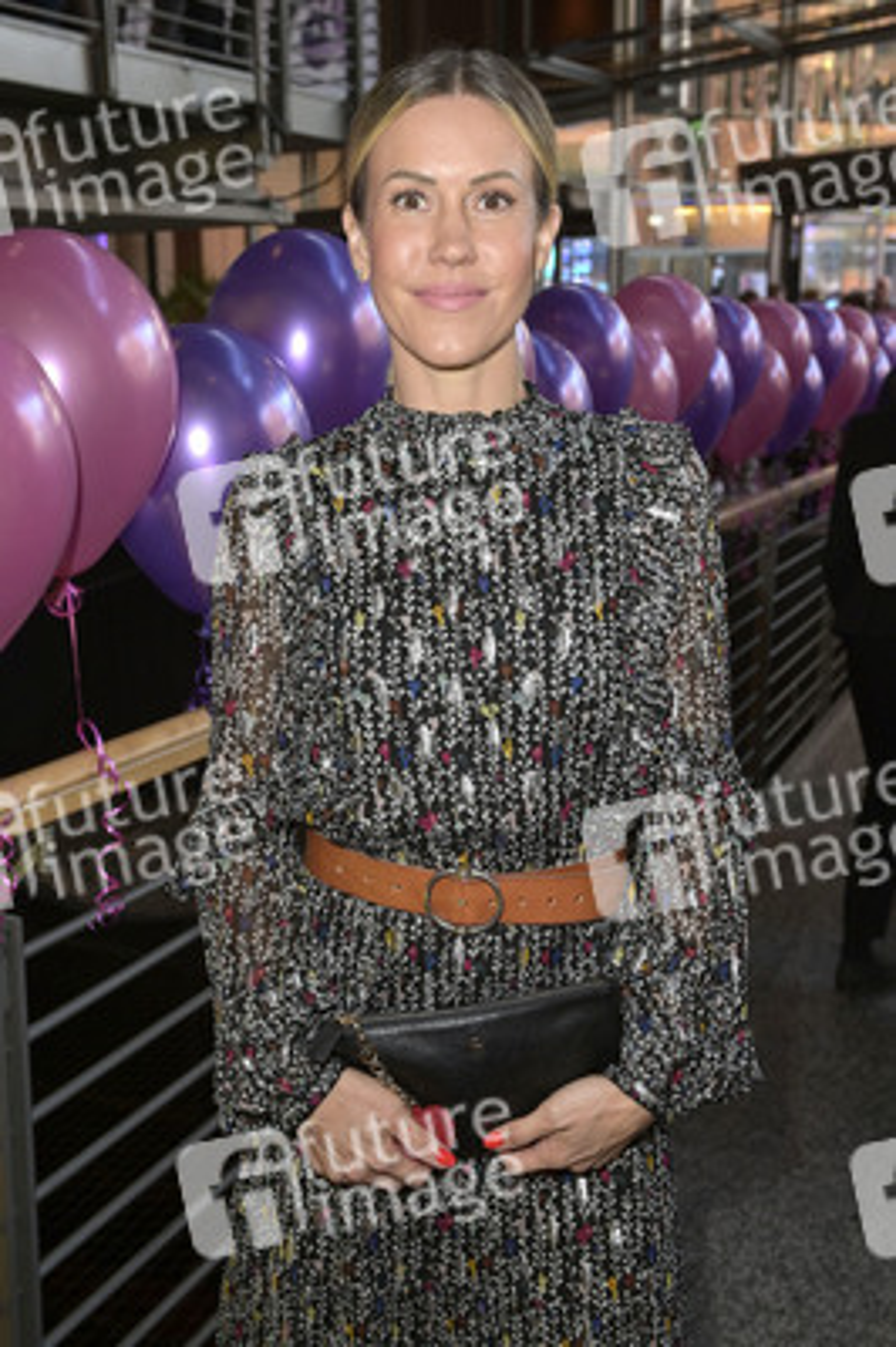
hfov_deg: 35.0
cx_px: 448
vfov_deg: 50.7
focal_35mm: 38
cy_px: 674
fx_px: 1421
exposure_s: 1/160
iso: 1250
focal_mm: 38
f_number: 5.6
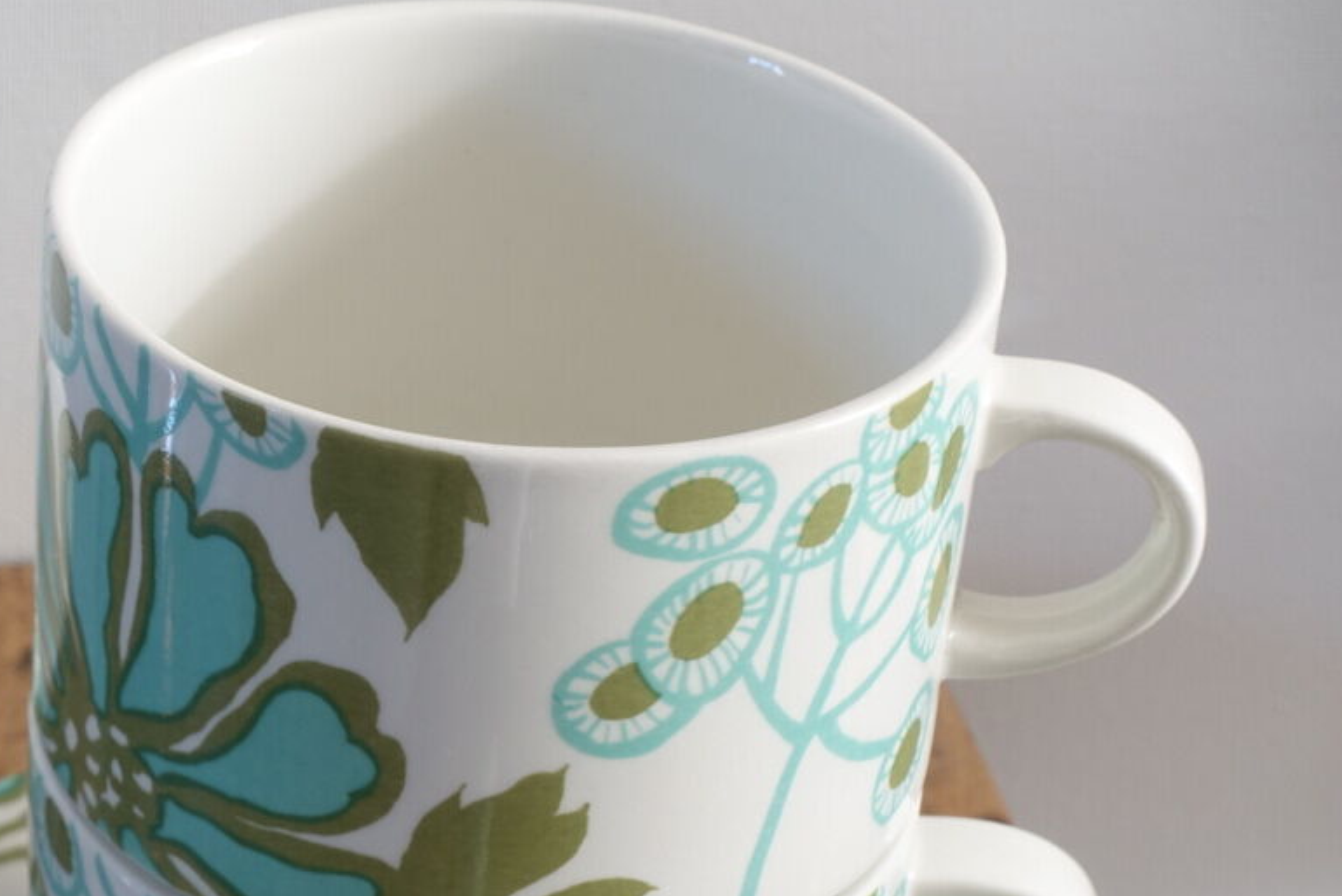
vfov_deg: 10.8
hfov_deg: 15.9
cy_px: 893
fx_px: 4699
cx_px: -40
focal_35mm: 126
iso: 125
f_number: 7.1
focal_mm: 22.18
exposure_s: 1.6
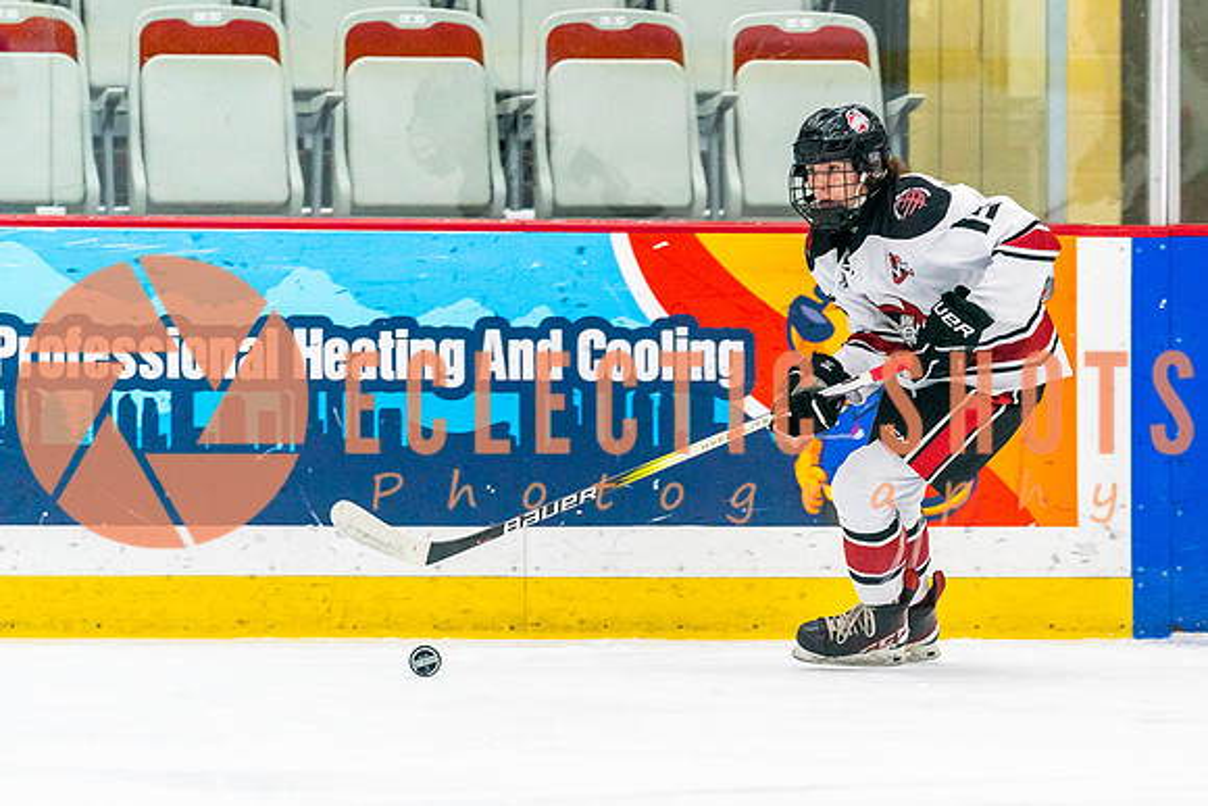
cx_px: 875
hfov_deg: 5.7
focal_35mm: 360
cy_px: 556
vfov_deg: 3.8
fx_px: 12092
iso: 3200
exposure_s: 1/1000
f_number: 2.8
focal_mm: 191
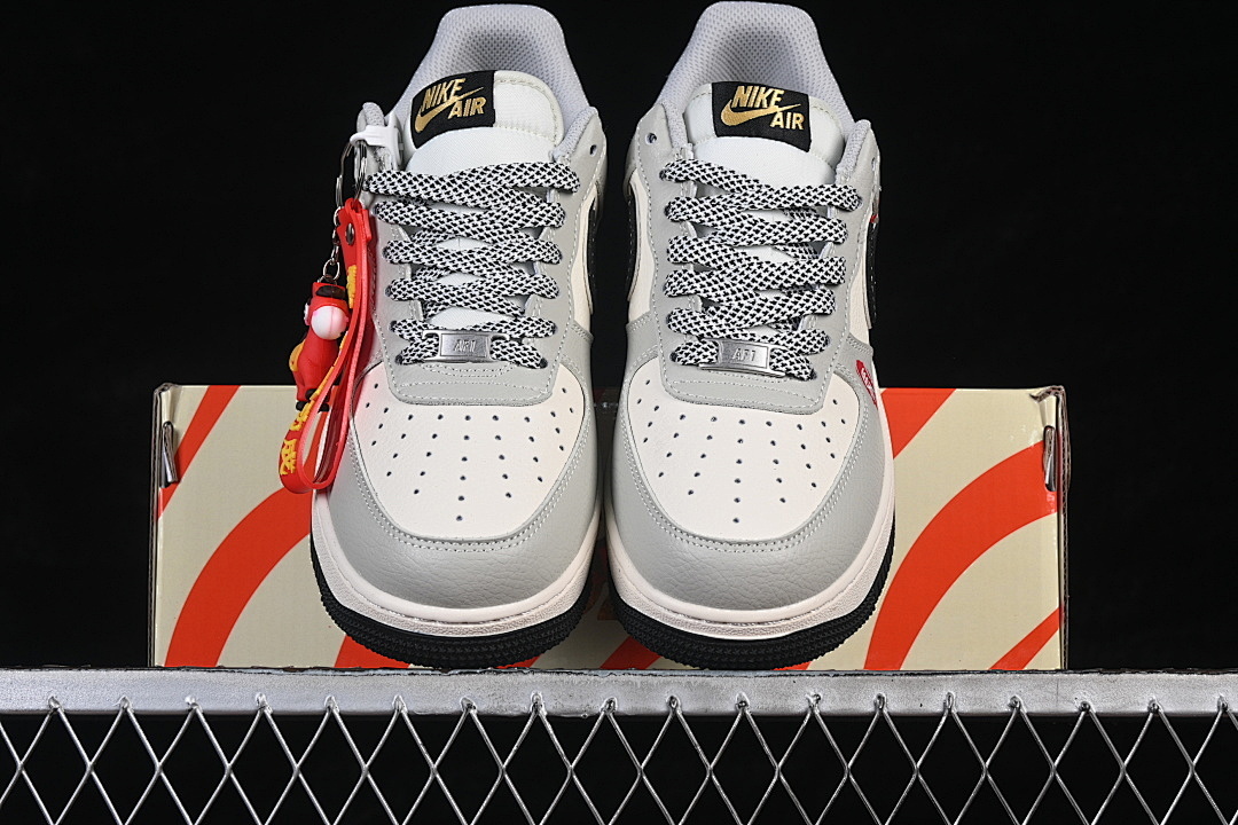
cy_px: 412
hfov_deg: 27.0
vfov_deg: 18.2
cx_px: 619
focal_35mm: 75
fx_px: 2579
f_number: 8
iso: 160
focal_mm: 50
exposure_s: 1/80
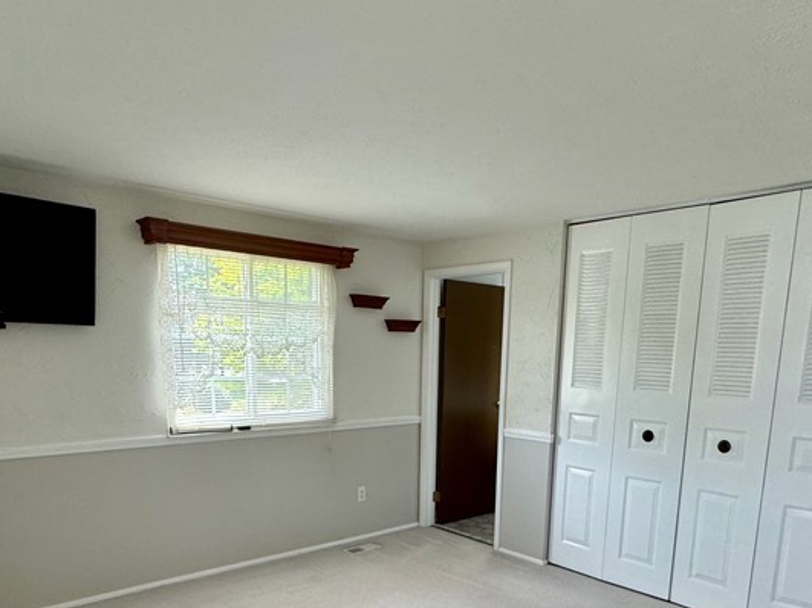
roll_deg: -1.7
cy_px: 478
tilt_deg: -11.6
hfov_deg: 65.3
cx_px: 422
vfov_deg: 48.7
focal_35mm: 27
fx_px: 633
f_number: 2.2
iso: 160
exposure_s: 1/120
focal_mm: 2.22
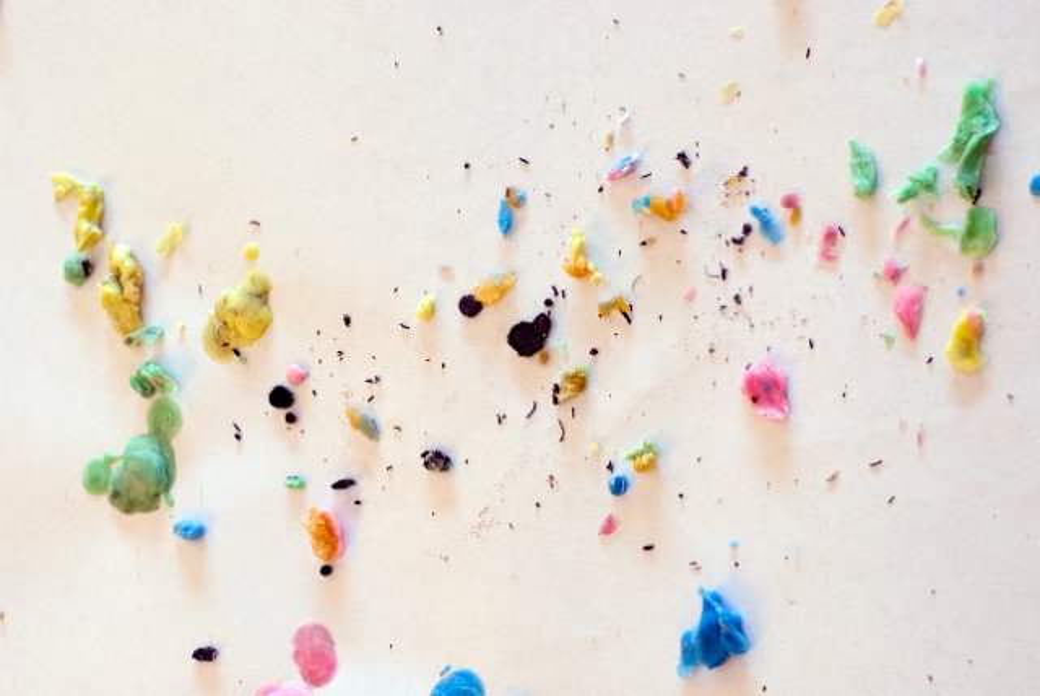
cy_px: 348
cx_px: 520
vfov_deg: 18.2
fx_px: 2169
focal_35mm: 75
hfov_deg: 27.0
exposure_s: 6
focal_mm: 50
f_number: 16
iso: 100
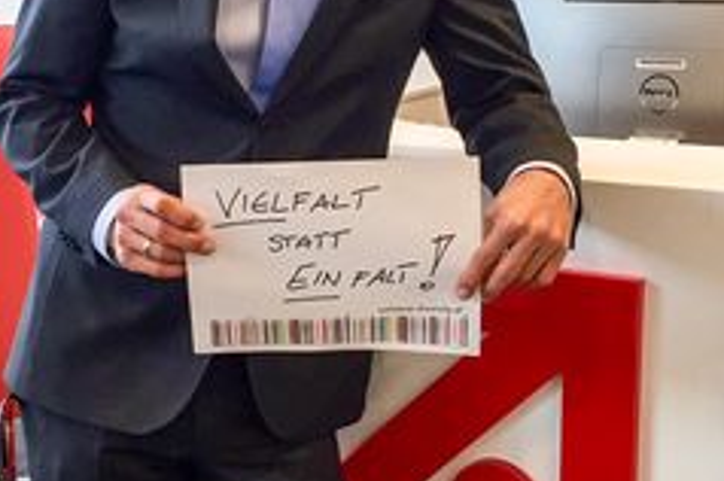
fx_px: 1305
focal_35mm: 65
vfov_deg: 20.9
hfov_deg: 30.9
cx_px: 289
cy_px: 222
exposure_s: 1/30
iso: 80
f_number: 2.2
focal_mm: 4.15
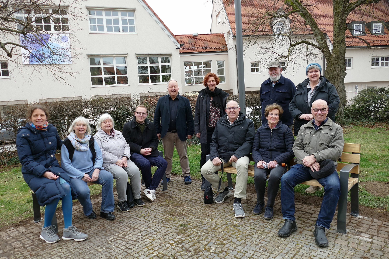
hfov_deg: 71.5
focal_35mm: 25
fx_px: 270
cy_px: 130
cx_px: 194
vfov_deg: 51.3
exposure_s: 1/125
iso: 125
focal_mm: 9.12
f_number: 2.8
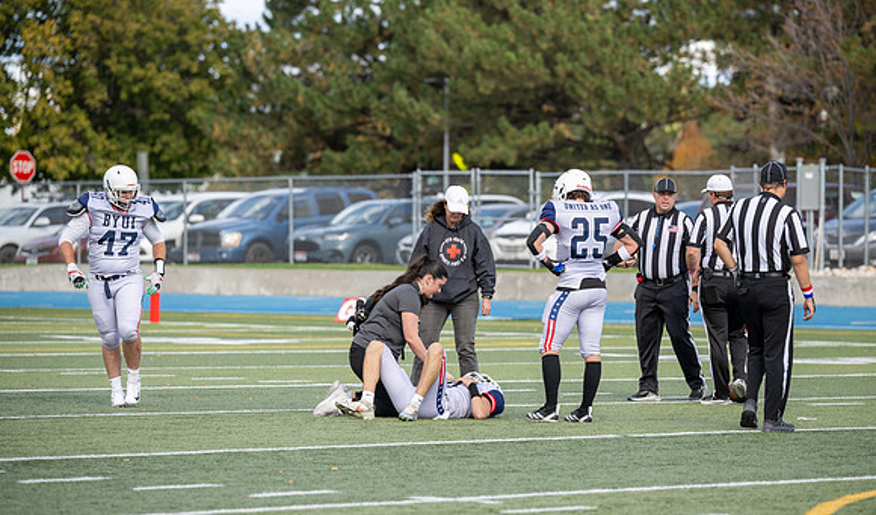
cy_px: 305
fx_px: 5090
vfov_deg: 5.8
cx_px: 458
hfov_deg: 9.8
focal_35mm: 217
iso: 200
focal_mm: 200
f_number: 4
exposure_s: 1/800
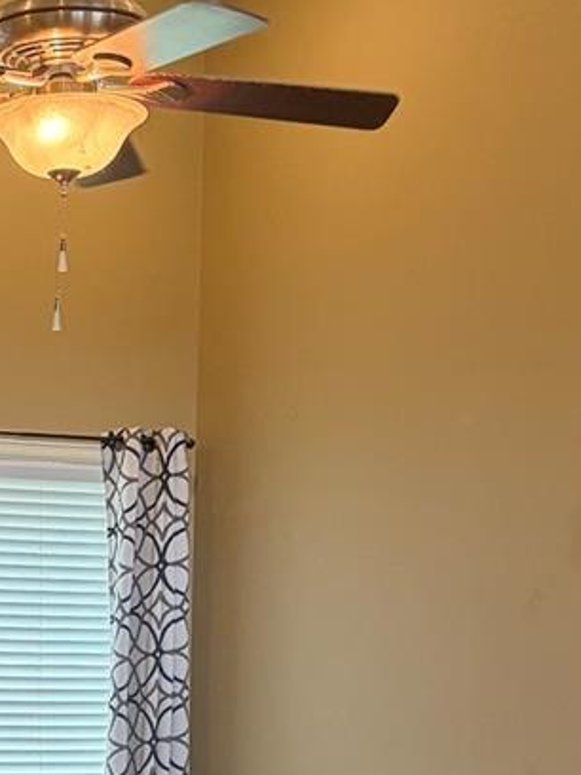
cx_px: -218
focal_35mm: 98
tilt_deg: -3.9
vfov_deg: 19.3
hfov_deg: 14.3
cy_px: 817
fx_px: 2193
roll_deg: -0.3
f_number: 1.6
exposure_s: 1/60
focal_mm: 5.96
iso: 200
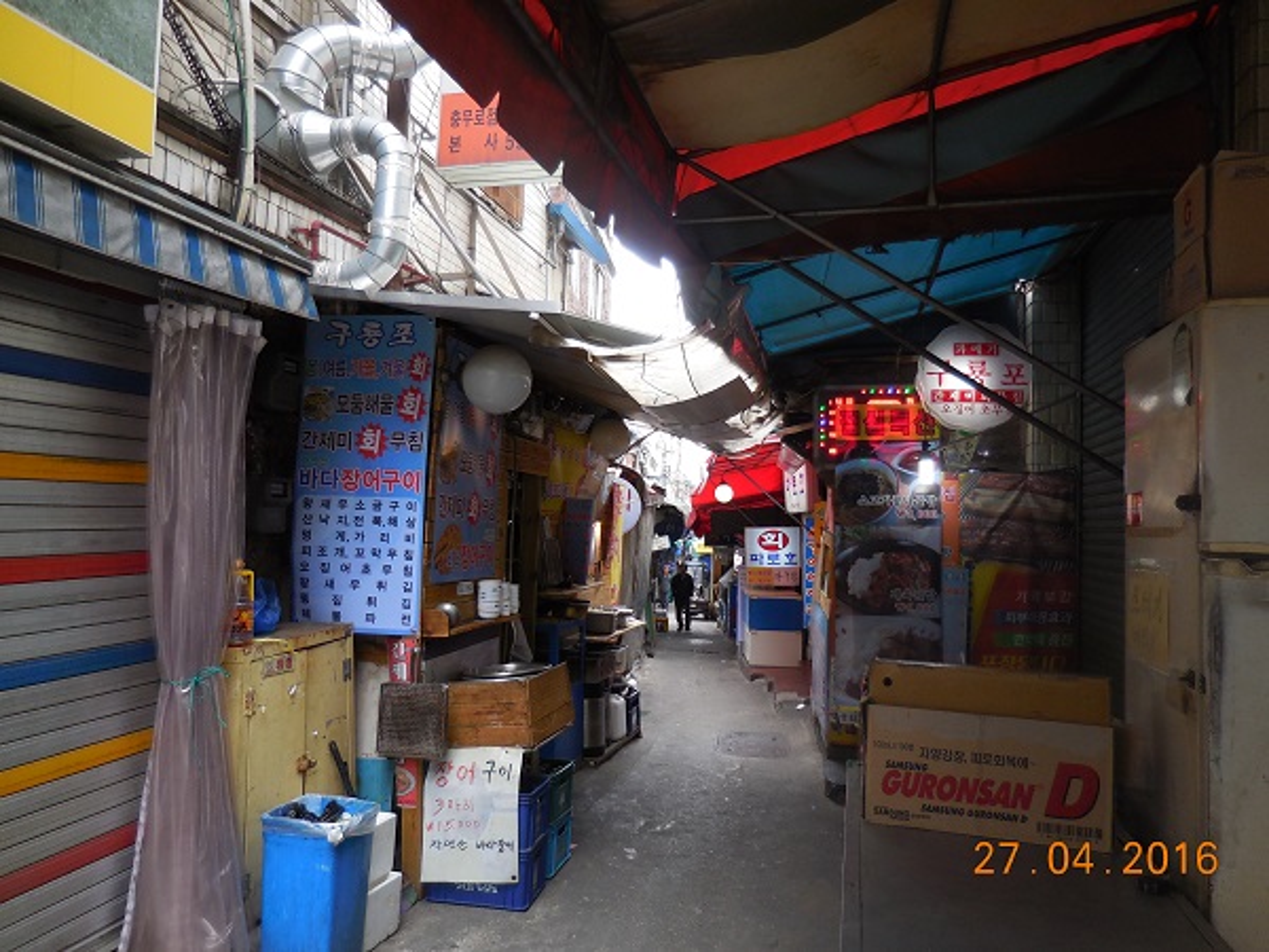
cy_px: 476
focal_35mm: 25
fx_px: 916
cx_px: 634
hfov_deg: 69.4
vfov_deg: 54.9
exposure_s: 1/100
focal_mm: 4.5
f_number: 3.3
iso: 125
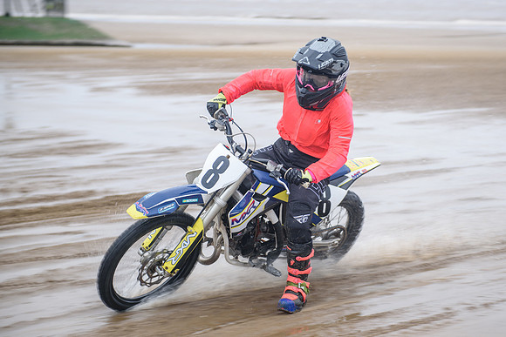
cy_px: 182
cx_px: 300
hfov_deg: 25.0
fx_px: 1139
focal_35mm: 81
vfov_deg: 16.9
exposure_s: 1/250
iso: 100
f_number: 2.8
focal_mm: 66
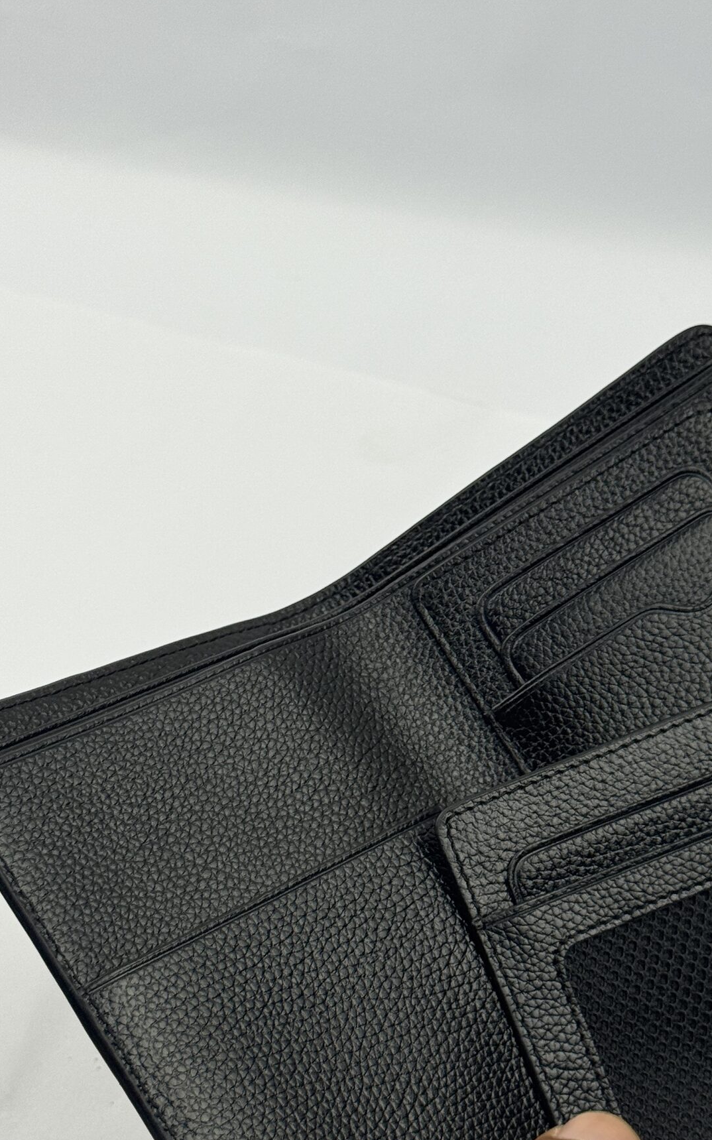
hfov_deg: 17.5
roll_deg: +0.3
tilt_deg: -41.2
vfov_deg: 27.8
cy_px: 631
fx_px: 2298
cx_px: 504
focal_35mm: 74
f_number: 1.78
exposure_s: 1/477
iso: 64
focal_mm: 6.76
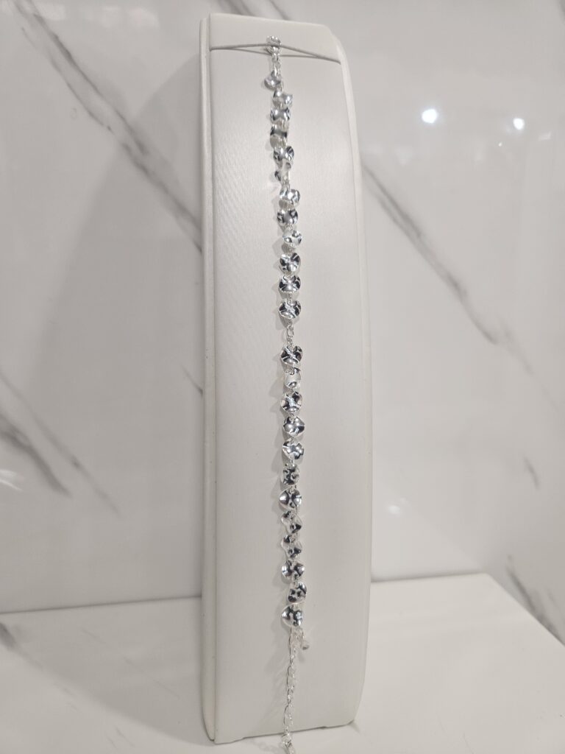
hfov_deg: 58.9
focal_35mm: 23
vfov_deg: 73.9
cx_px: 282
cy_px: 377
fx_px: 501
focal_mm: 5.4
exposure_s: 1/100
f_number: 1.8
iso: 160
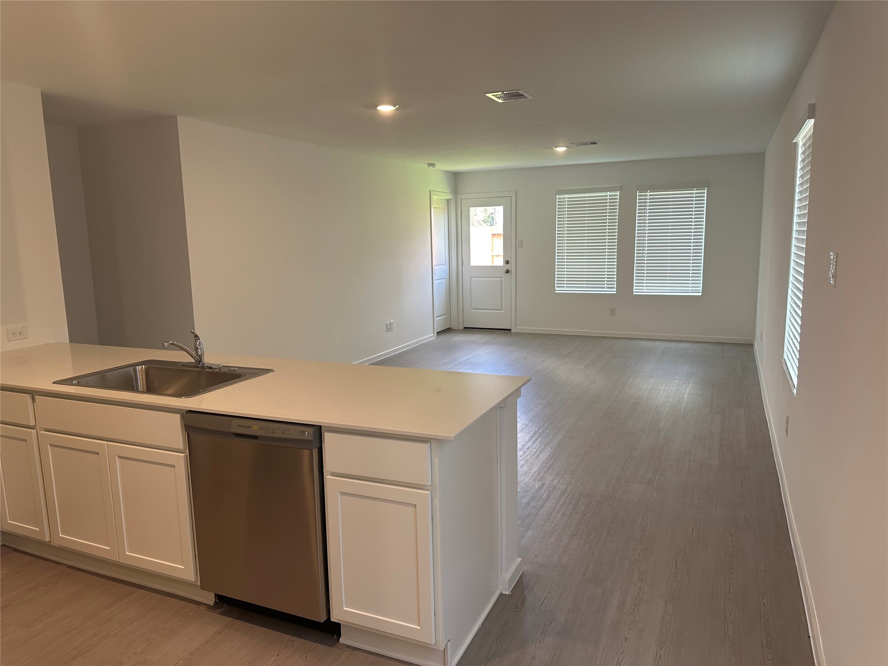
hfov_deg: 71.6
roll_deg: +1.2
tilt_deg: -7.6
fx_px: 616
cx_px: 444
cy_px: 333
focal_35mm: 24
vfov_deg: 56.8
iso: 125
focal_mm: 6.86
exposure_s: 1/121
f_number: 1.78
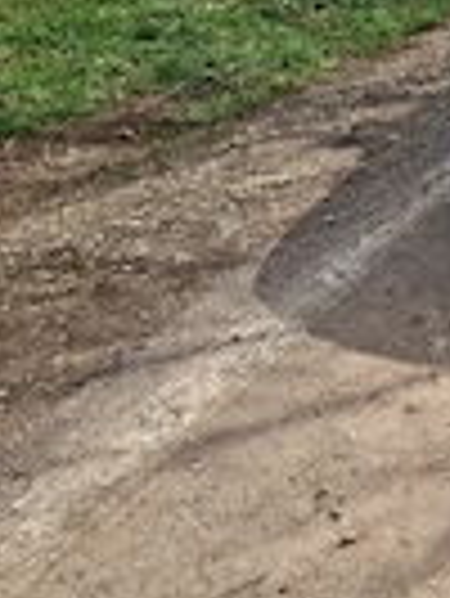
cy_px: 382
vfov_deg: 28.0
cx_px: 670
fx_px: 1194
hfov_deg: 18.9
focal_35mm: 69
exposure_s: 1/2500
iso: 50
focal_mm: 5.4
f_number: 1.8
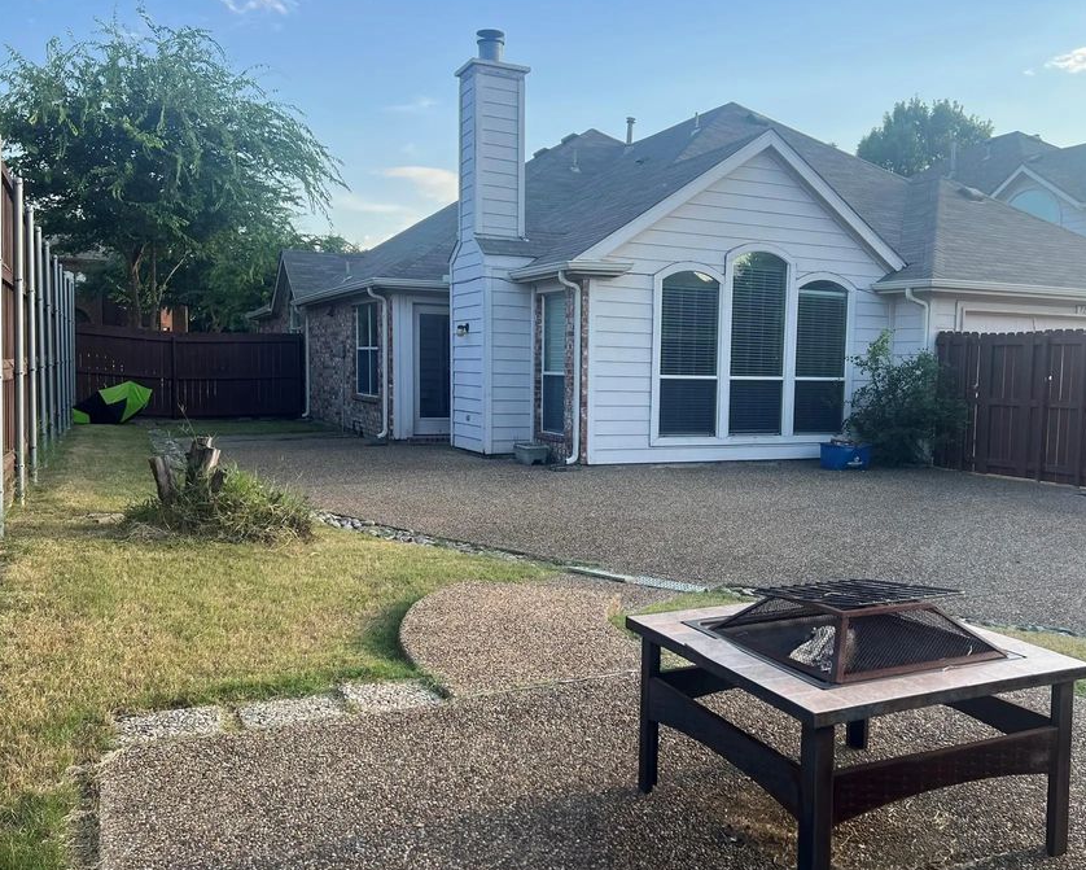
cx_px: 634
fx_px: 997
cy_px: 429
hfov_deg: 56.9
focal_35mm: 31
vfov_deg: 47.1
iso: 50
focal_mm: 5.7
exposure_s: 1/733
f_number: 1.5
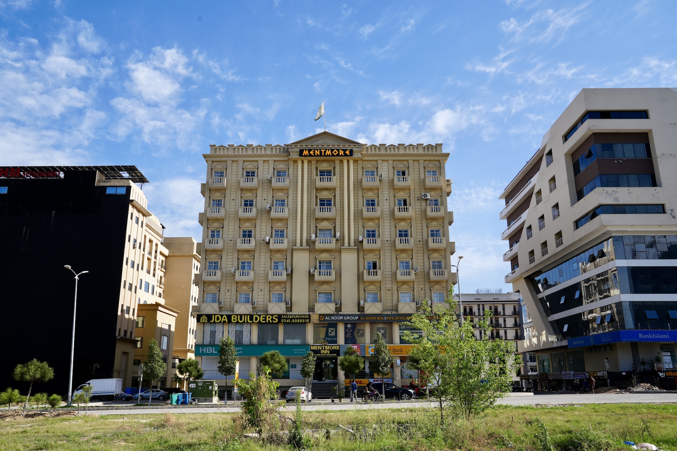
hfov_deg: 63.7
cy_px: 226
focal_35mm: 29
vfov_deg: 45.0
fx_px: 545
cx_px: 338
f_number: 10
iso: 100
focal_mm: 29
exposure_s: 1/160
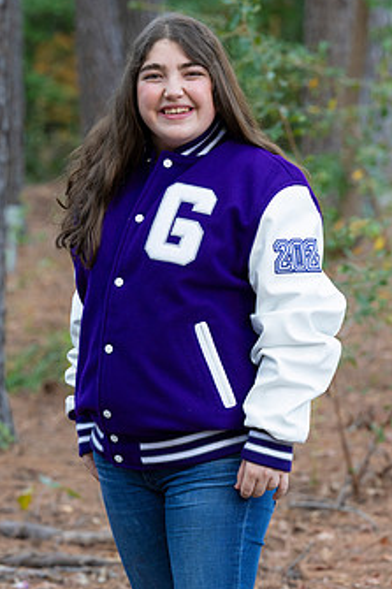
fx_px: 2747
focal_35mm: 168
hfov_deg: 8.2
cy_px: 230
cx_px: 165
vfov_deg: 12.2
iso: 800
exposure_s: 1/80
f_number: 5
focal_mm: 125
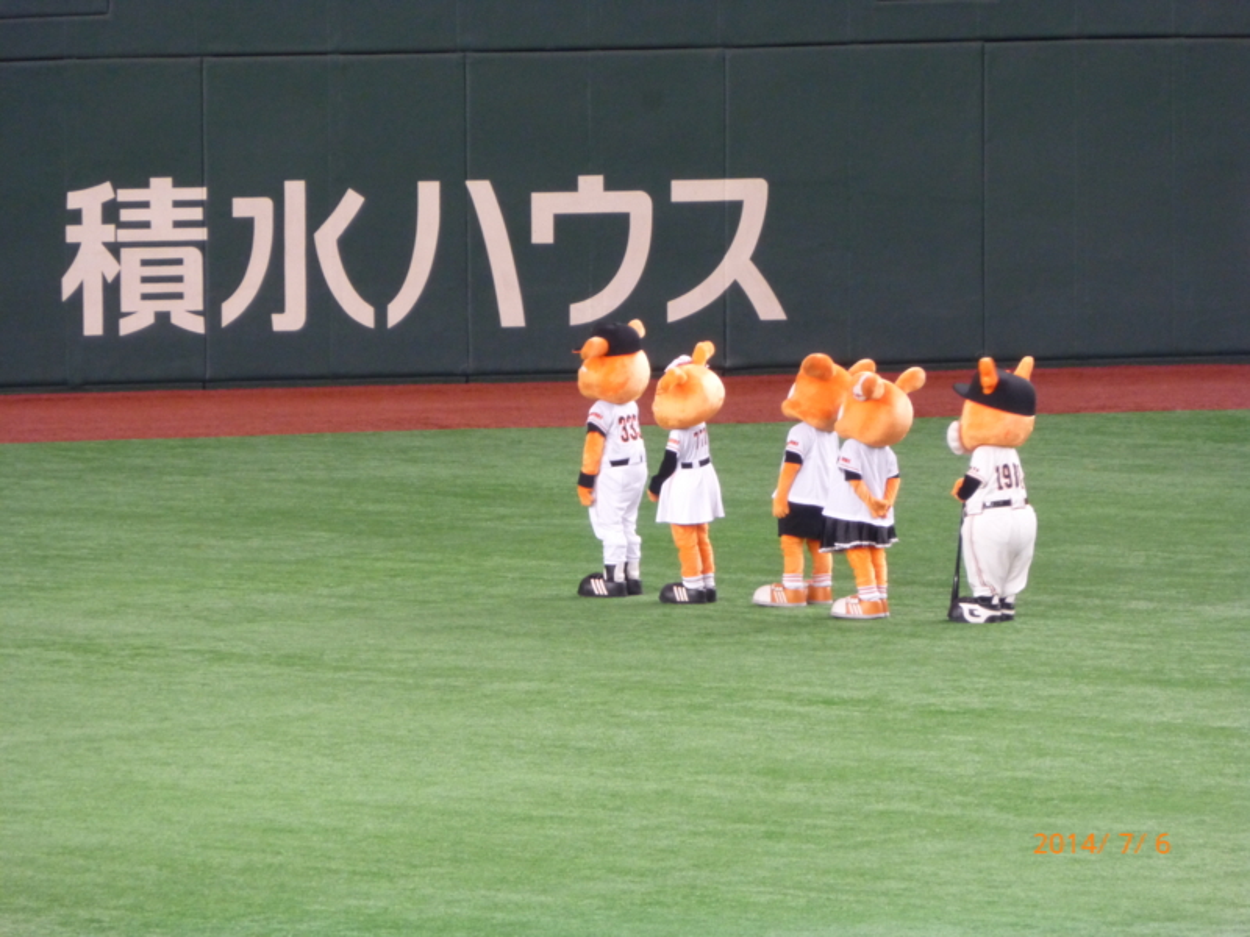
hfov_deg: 4.1
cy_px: 468
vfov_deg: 3.1
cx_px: 625
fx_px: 17333
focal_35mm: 480
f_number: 6.4
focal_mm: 86
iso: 400
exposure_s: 1/15
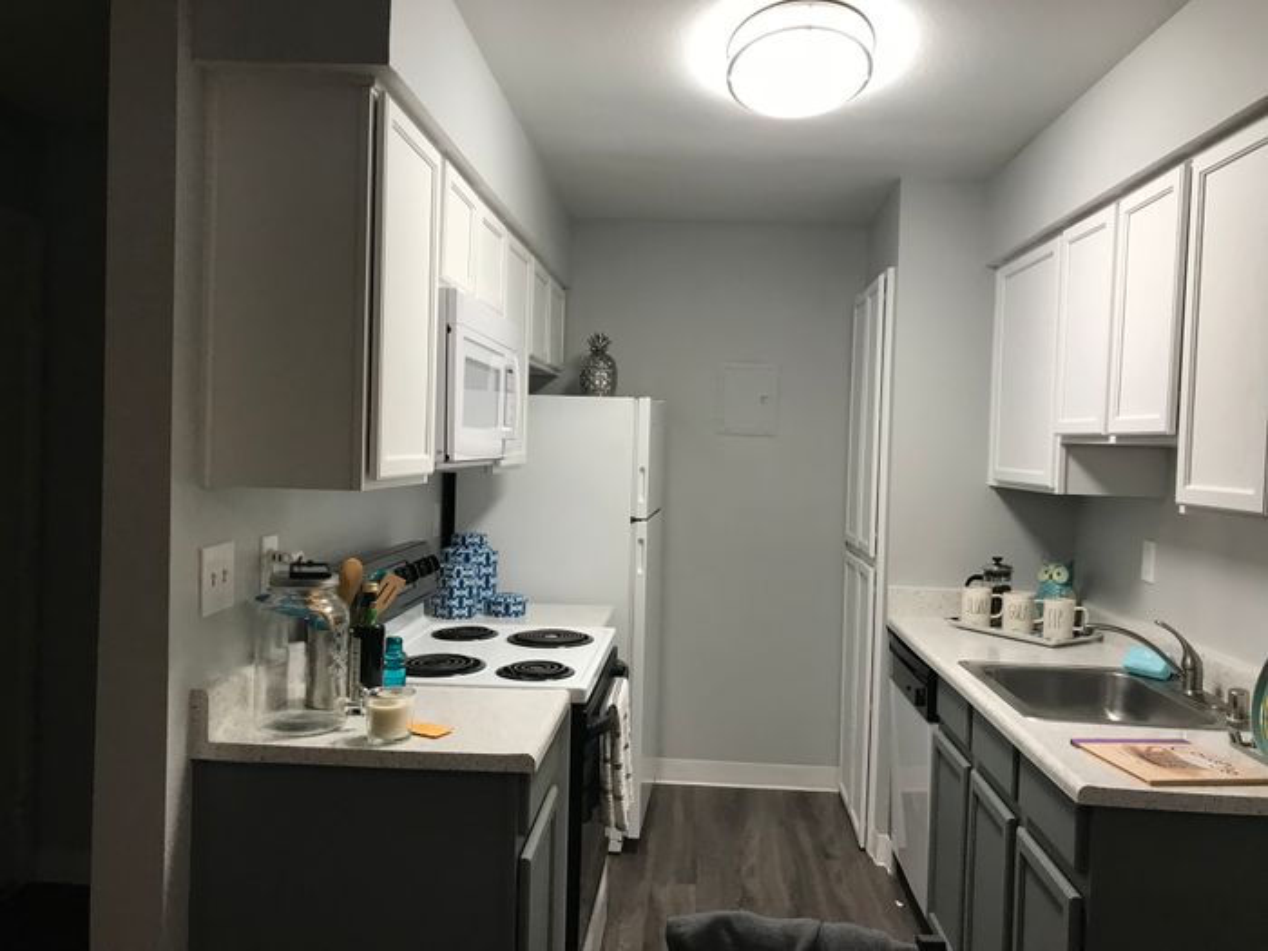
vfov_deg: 49.7
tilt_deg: -1.0
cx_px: 634
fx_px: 1026
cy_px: 476
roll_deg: -3.4
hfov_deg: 63.4
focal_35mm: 28
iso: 40
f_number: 1.8
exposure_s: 1/30
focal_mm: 3.99
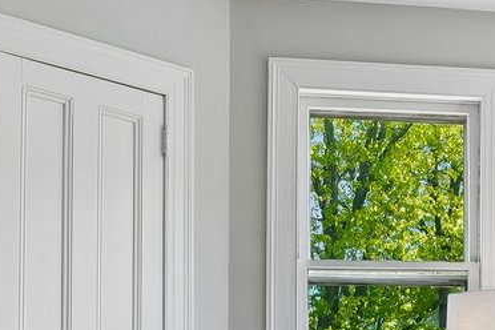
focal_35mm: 66
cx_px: 512
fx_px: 907
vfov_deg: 19.6
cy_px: 373
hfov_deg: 28.4
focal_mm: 12
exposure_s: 1/15
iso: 100
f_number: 10
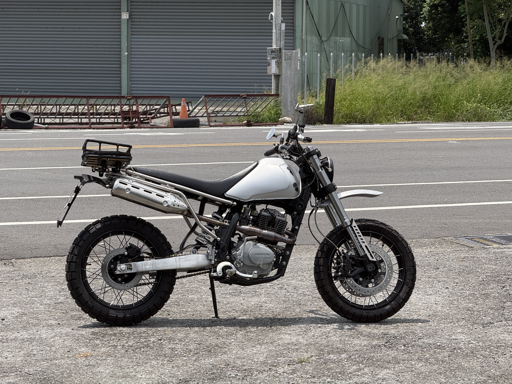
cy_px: 192
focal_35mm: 120
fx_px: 1775
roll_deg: -0.3
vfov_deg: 12.3
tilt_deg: -4.1
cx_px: 256
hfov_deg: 16.4
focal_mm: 15.66
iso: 50
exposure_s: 1/1818
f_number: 2.8
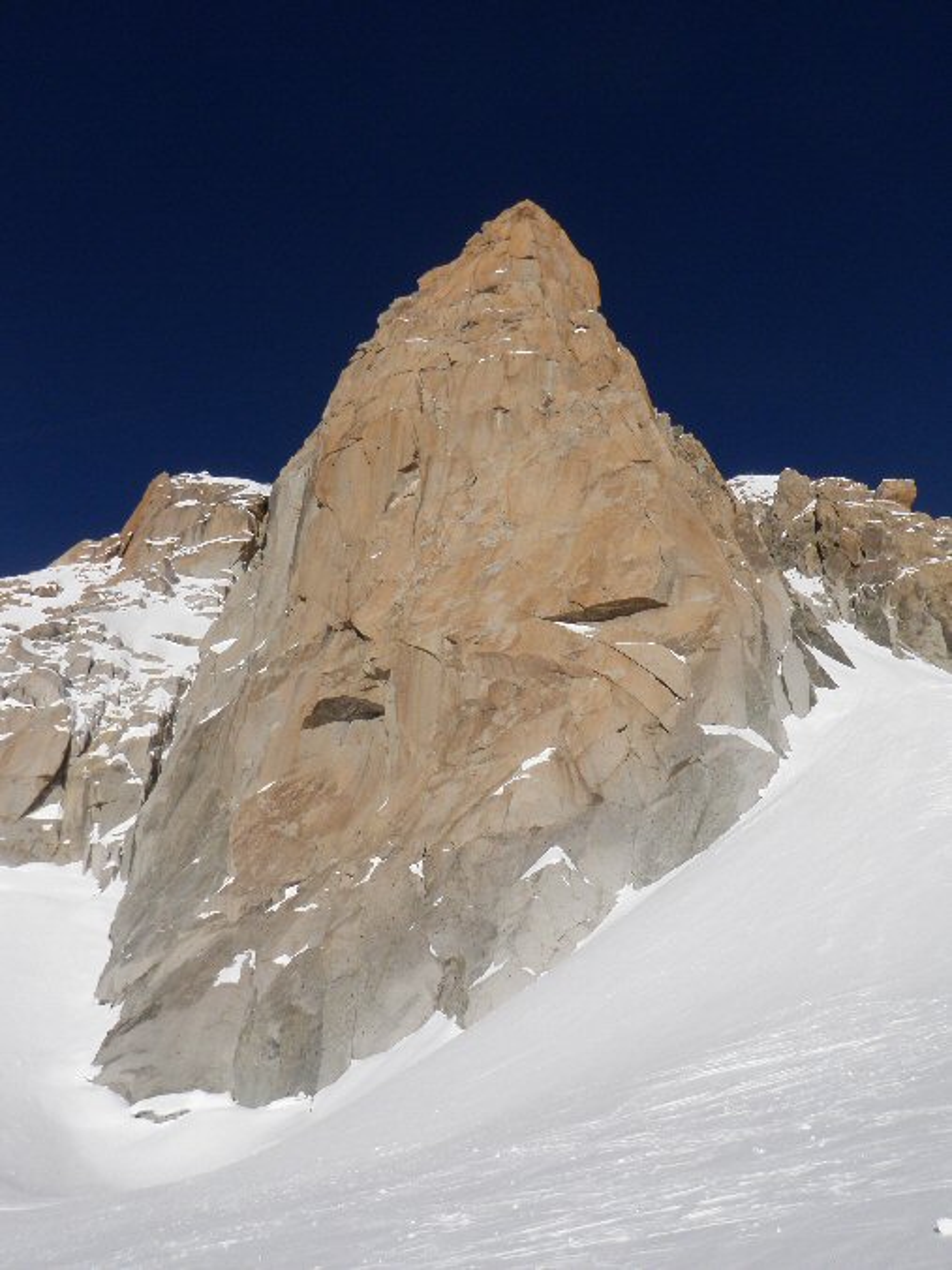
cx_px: 476
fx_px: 1027
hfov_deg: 49.7
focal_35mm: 28
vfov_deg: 63.4
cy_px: 635
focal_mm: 5
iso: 50
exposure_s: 1/500
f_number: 5
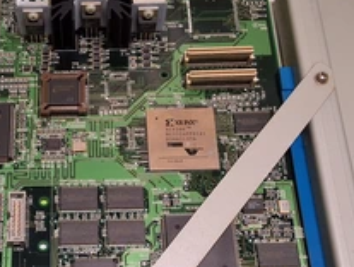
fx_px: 553
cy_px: 193
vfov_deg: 26.8
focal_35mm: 54
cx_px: 89
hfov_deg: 34.7
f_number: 1.9
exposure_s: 1/120
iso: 32
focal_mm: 2.91
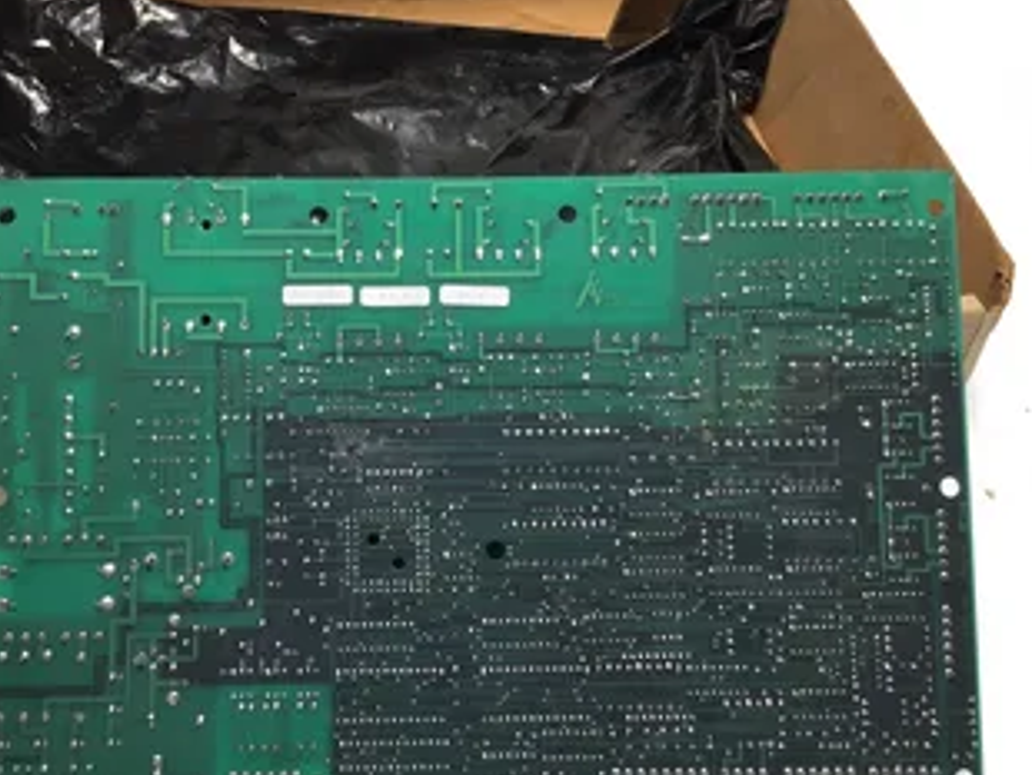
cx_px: 469
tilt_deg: -52.9
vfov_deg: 35.9
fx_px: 1193
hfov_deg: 46.7
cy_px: 459
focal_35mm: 40
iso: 50
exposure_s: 1/120
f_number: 2.4
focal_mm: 3.3
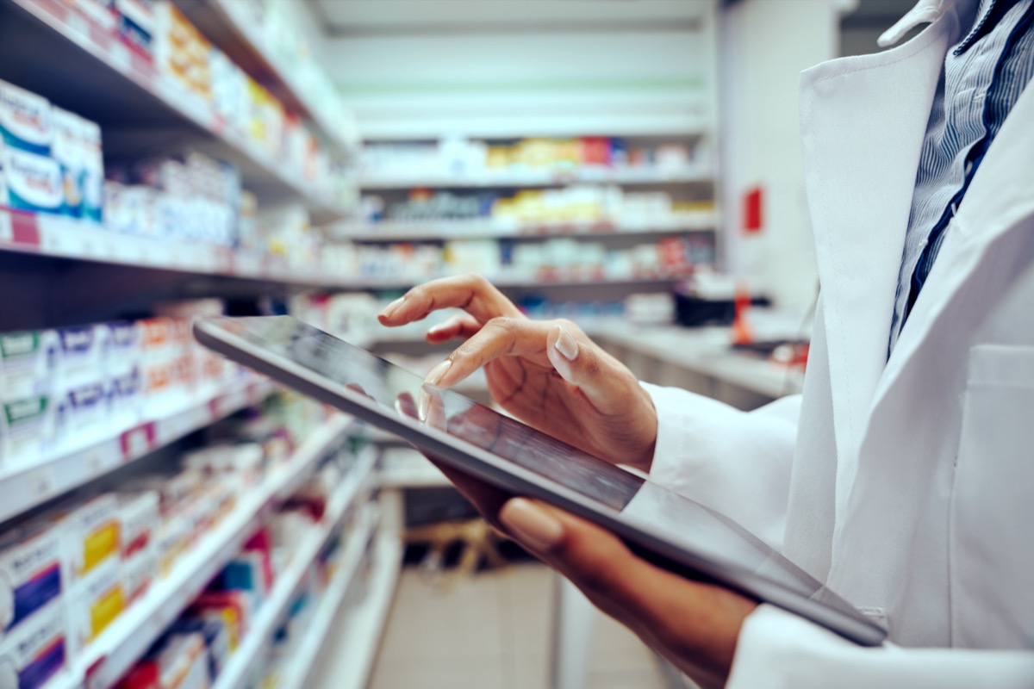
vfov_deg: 42.3
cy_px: 344
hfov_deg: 60.3
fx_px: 890
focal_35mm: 31
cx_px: 517
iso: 250
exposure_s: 1/60
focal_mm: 31
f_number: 3.5
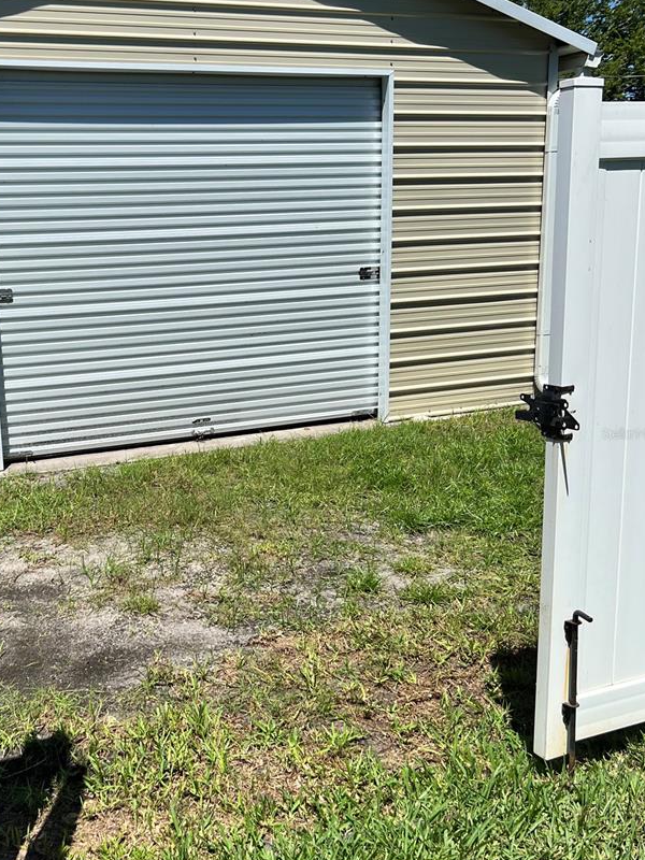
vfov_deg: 47.9
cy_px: 433
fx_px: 969
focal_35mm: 39
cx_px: 177
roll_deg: +3.7
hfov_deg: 36.1
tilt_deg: -9.2
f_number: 1.5
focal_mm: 5.7
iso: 50
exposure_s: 1/6211
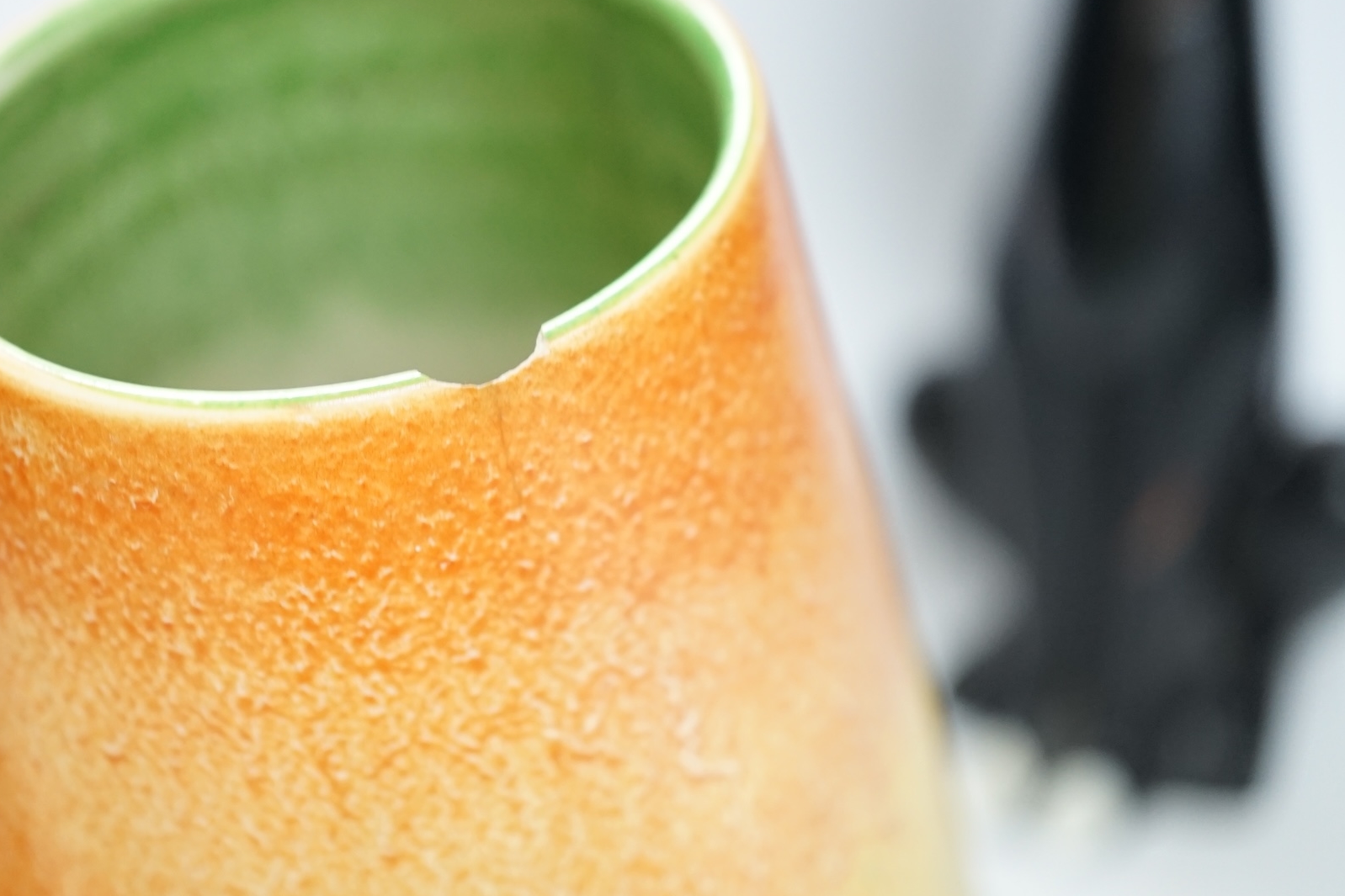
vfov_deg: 23.8
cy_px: 420
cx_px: 504
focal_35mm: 57
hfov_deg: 34.9
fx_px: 2129
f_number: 3.5
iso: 1000
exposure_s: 1/60
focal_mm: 30
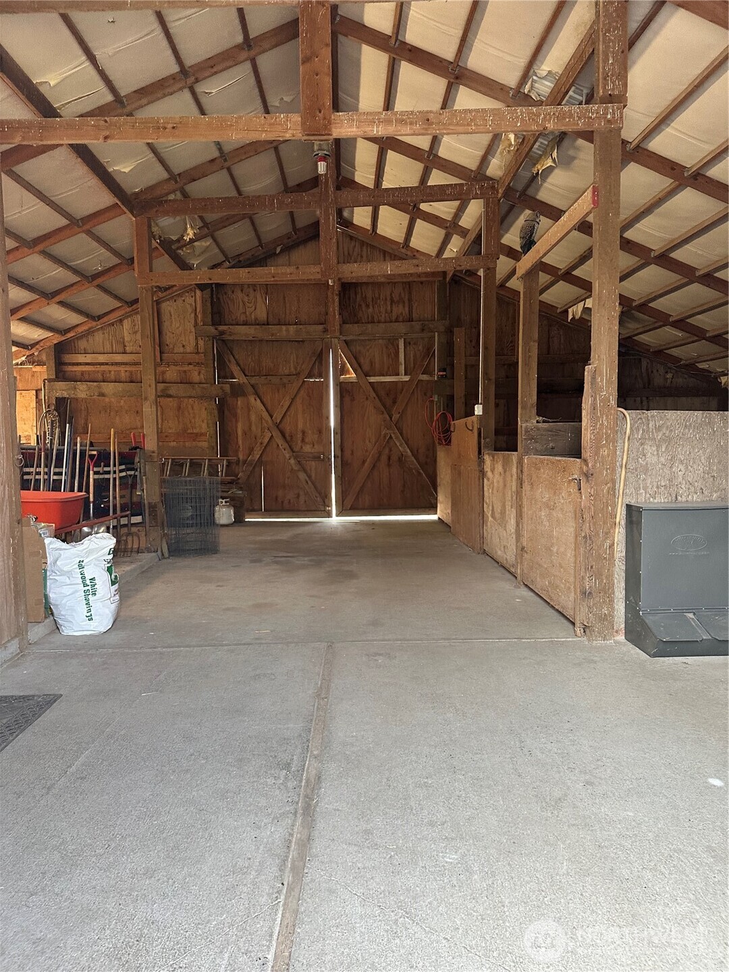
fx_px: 674
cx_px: 364
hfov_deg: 56.8
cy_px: 486
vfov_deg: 71.6
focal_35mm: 24
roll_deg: +1.0
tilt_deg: -1.5
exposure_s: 1/121
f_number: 1.78
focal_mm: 6.86
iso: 200
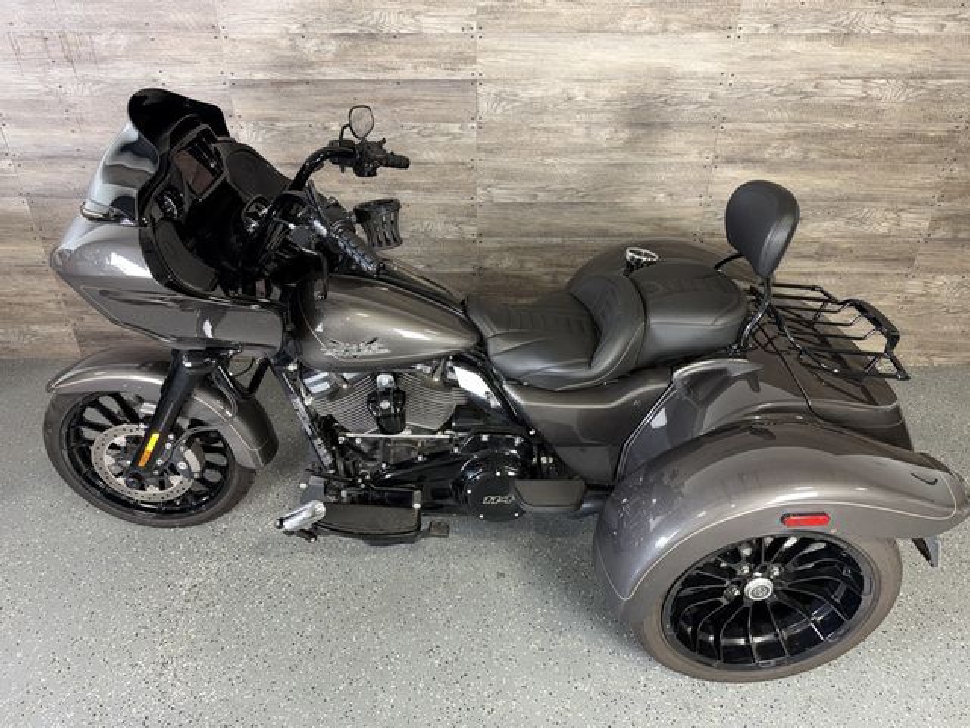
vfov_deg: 56.8
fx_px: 673
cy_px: 364
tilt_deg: -31.3
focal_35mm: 24
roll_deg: +0.5
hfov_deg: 71.6
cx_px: 485
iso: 100
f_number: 1.78
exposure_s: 1/16
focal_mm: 6.76
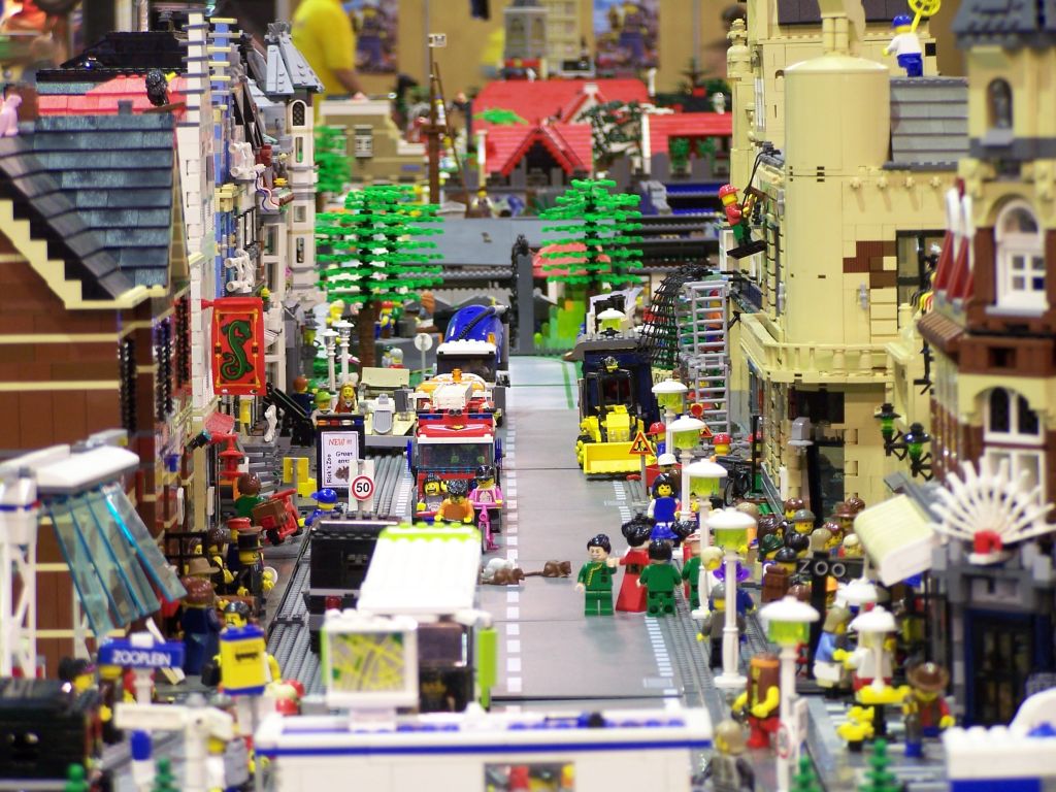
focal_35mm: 128
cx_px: 528
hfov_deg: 15.4
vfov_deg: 11.6
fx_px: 3905
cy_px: 396
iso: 80
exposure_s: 1/3
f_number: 3.2
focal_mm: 21.2
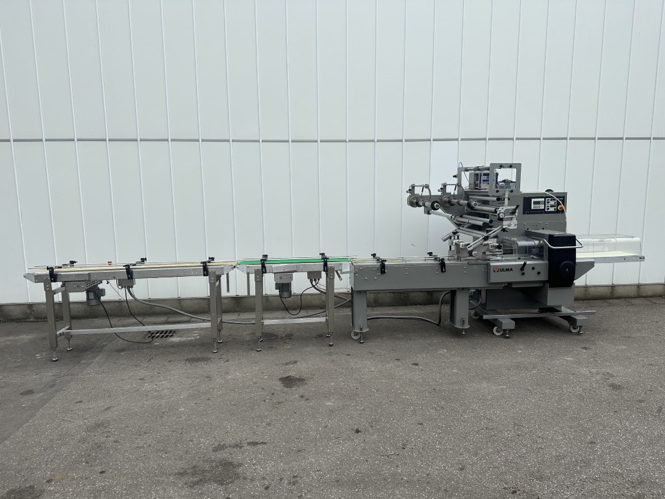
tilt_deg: -9.3
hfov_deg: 71.6
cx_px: 332
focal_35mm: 24
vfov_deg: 56.8
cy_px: 250
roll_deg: +0.7
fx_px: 461
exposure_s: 1/2155
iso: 80
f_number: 1.78
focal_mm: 6.86
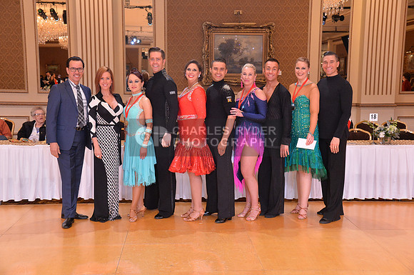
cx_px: 207
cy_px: 138
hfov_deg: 41.2
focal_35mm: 48
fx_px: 551
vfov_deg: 28.0
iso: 3200
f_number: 5.6
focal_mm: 48
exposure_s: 1/250
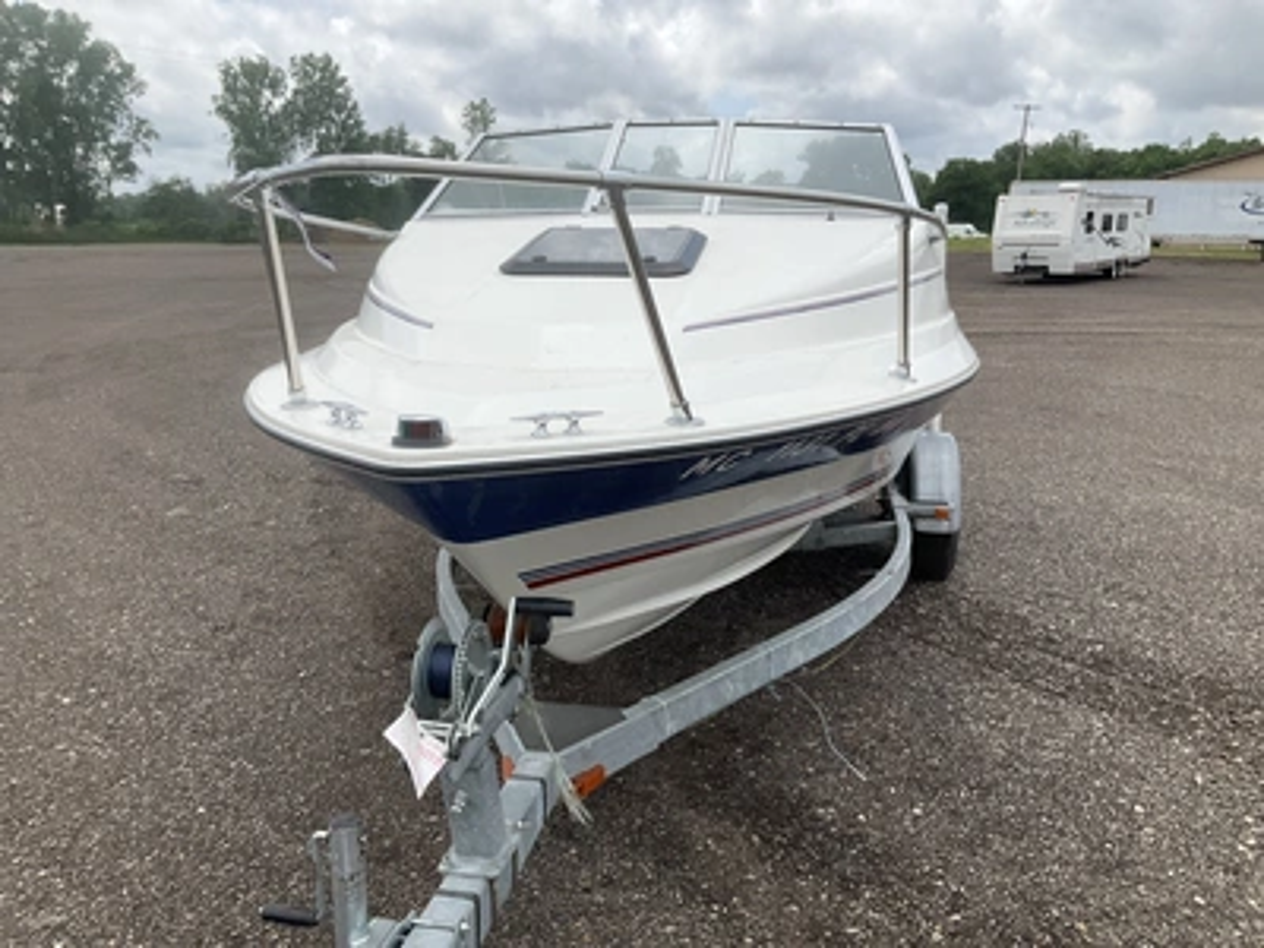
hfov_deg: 61.7
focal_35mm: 29
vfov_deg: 48.2
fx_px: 1059
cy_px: 474
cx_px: 632
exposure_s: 1/2227
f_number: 1.8
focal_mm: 3
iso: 25
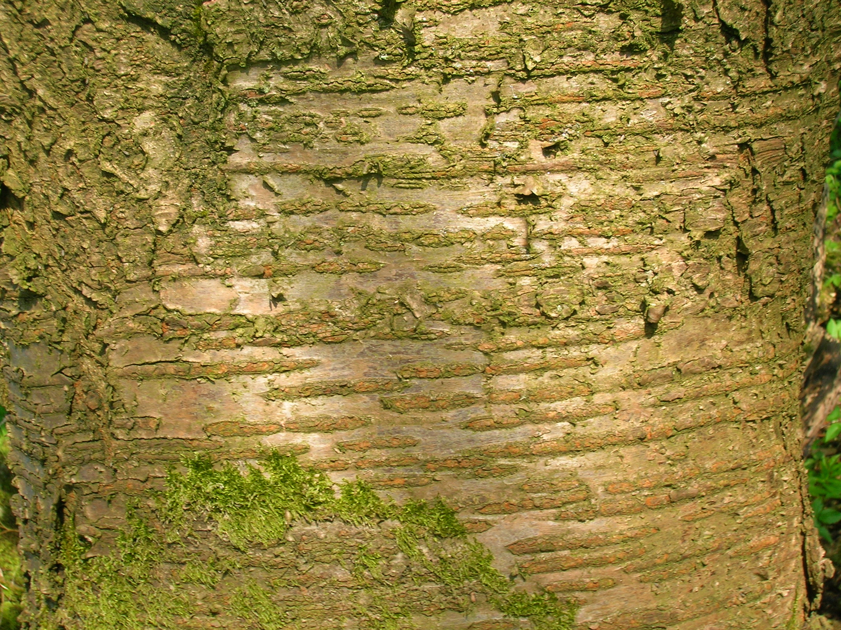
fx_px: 1117
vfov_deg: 31.5
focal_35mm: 46
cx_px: 420
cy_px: 315
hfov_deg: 41.3
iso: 50
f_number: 5.4
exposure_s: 1/84.4
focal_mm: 7.7
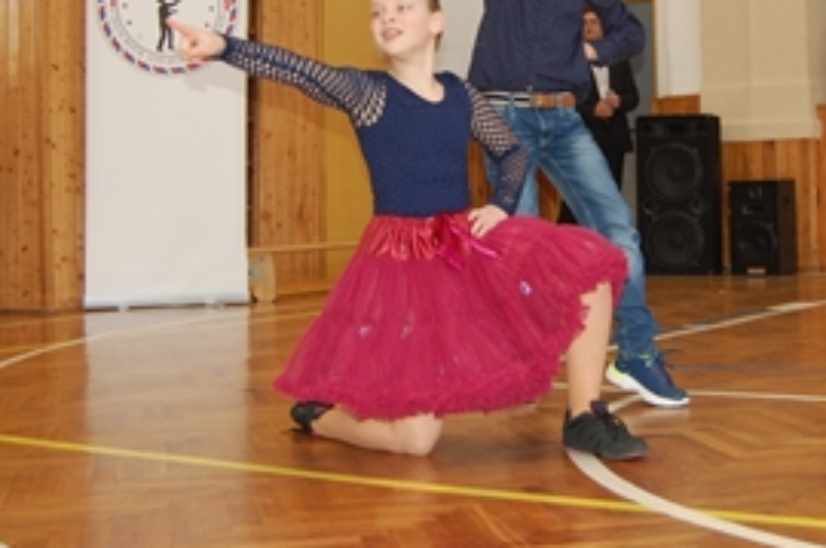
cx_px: 505
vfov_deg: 20.9
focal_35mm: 64
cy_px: 101
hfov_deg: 31.4
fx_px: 1464
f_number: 3.8
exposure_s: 1/60
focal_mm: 23
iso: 400
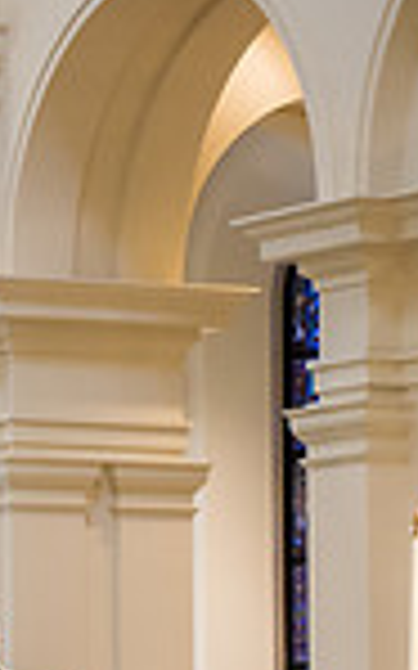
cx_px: -627
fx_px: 5072
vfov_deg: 7.5
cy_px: 708
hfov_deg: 4.6
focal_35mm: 278
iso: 1000
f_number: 2.8
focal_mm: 70
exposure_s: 1/200
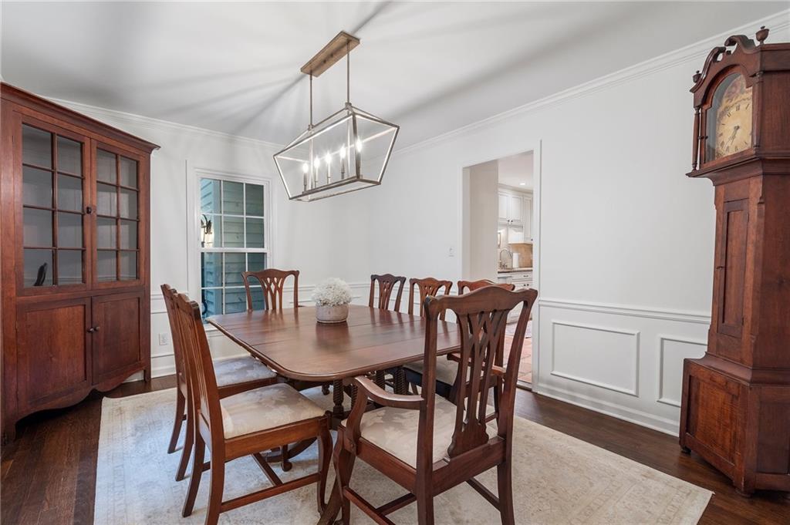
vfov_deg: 73.7
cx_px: 395
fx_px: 351
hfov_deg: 96.8
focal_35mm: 16
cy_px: 262
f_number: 7.1
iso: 640
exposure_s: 1/40
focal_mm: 16
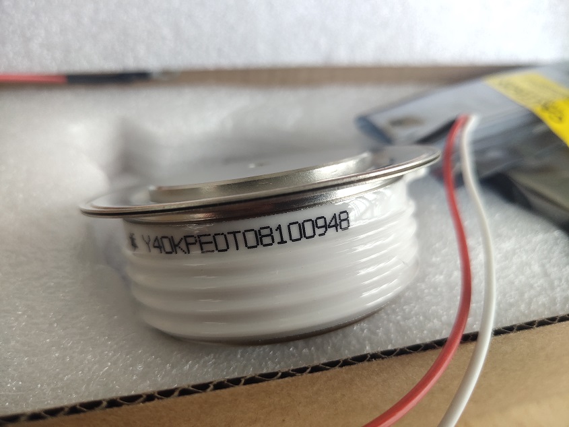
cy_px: 214
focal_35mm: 29
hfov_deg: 61.7
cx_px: 284
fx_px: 477
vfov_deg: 48.2
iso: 79
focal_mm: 4.27
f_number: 1.8
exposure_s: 1/100
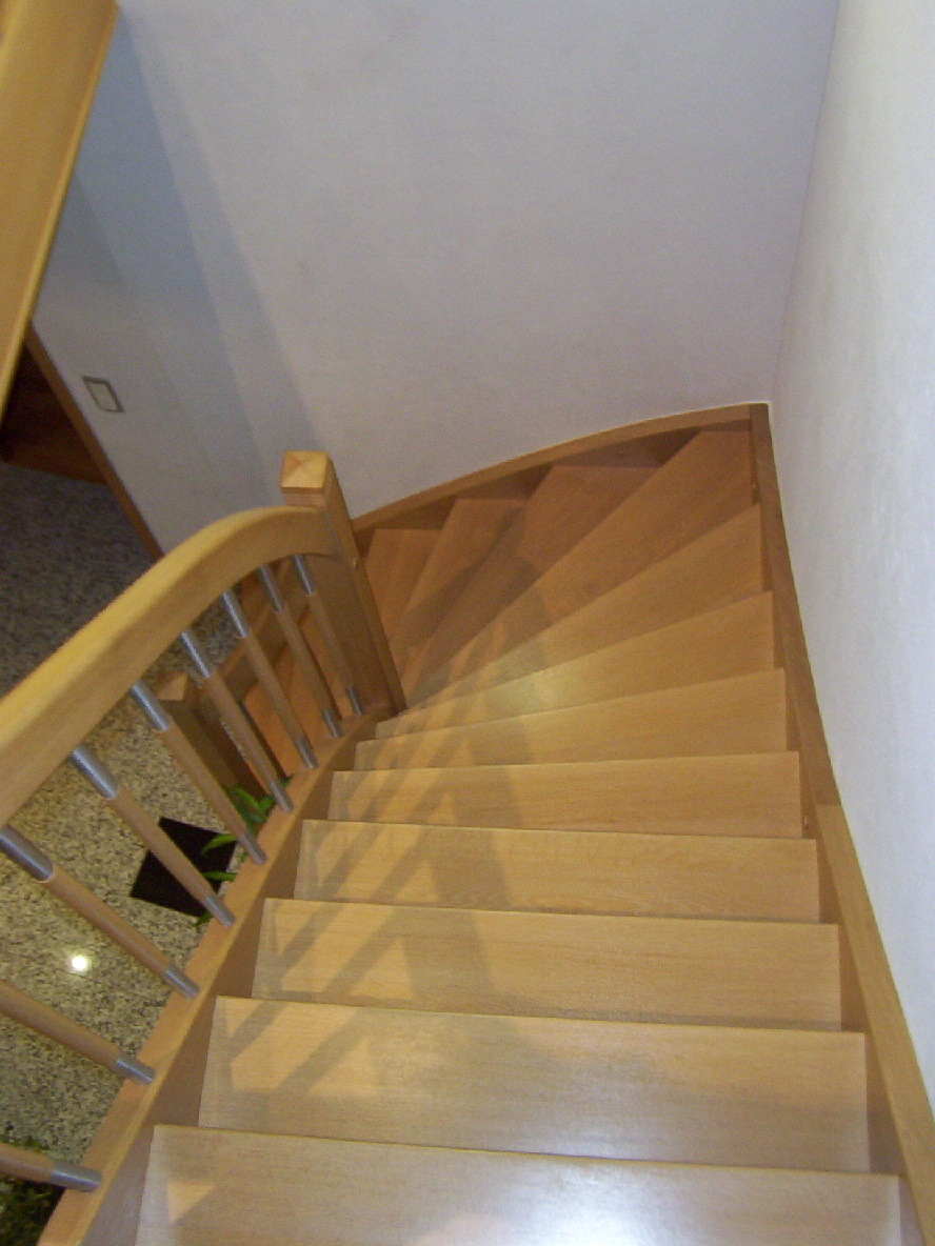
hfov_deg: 39.7
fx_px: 1297
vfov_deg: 51.4
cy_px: 623
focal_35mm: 36
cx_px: 468
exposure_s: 1/30
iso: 140
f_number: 2.76
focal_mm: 5.54
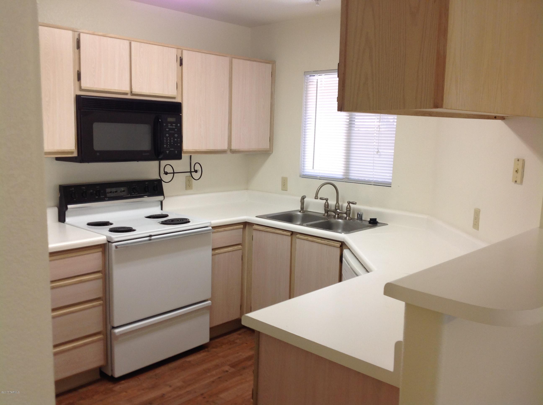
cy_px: 202
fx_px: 548
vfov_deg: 40.6
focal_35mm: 35
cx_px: 272
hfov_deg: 52.7
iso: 64
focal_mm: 4.28
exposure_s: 1/20
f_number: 2.4
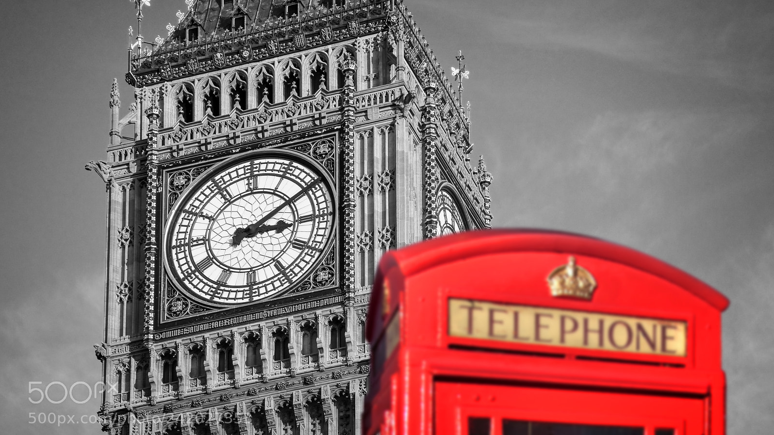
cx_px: 386
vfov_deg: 9.6
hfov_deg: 17.0
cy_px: 199
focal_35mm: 126
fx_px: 2586
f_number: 11
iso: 320
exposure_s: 1/200
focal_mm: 80
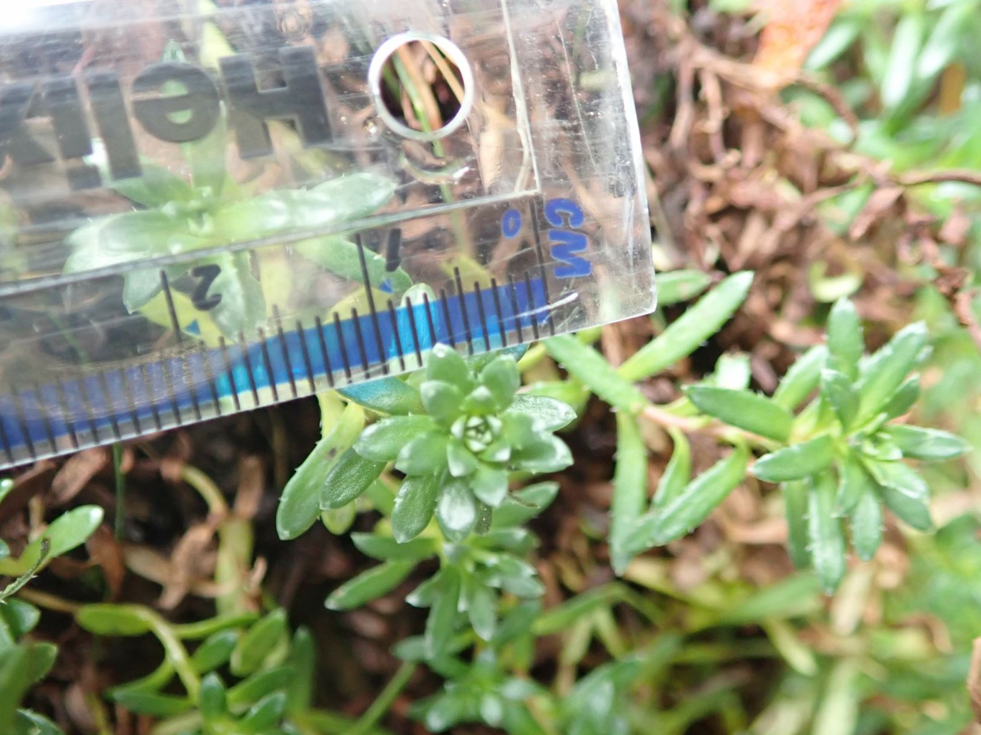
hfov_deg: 50.1
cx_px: 498
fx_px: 1048
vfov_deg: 38.5
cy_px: 443
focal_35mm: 37
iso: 500
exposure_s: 1/125
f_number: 2.3
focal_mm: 5.5
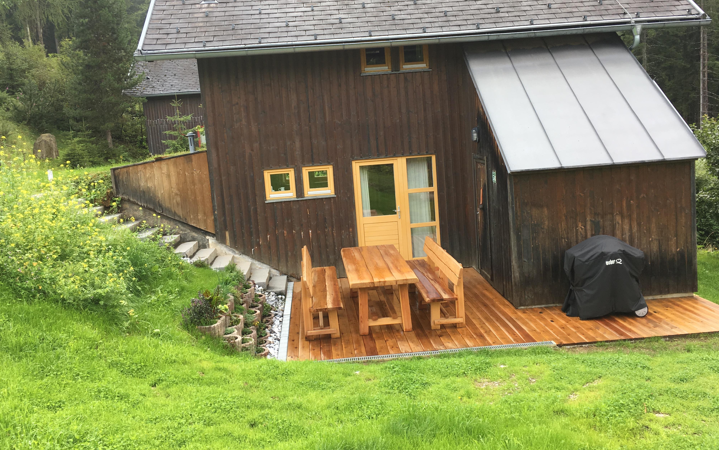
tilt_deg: -6.9
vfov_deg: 40.5
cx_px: 361
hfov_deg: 61.2
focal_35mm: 31
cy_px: 197
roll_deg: +2.8
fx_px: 607
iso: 25
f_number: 2.2
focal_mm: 4.15
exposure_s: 1/218
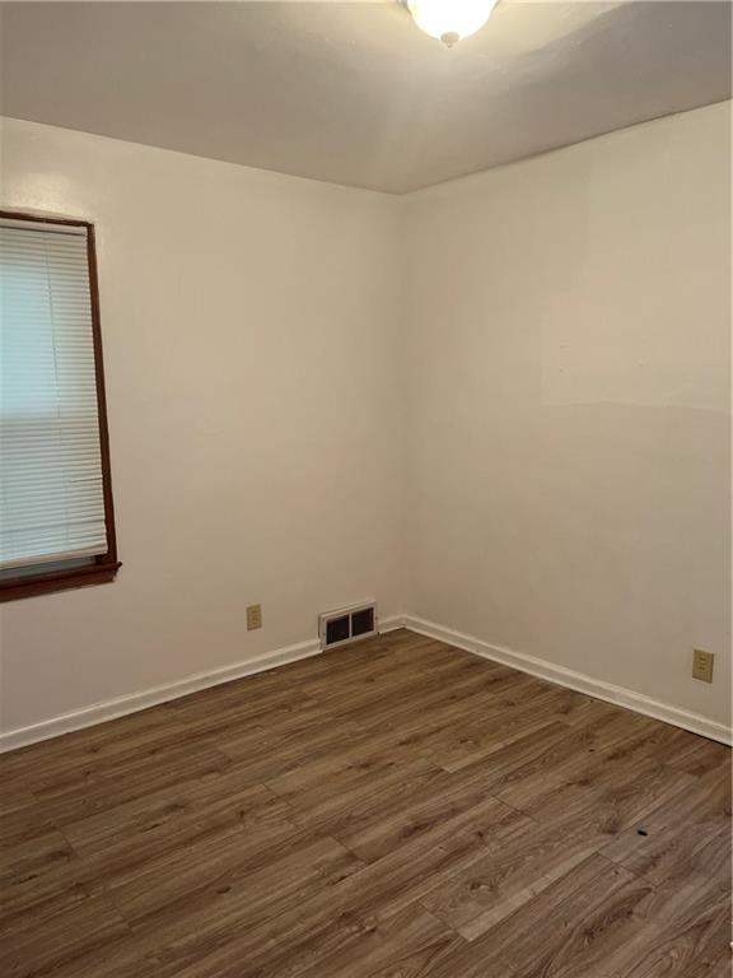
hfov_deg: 53.1
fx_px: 734
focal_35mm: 26
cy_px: 489
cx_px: 366
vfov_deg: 67.3
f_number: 1.5
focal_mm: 5.7
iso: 160
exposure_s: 1/60
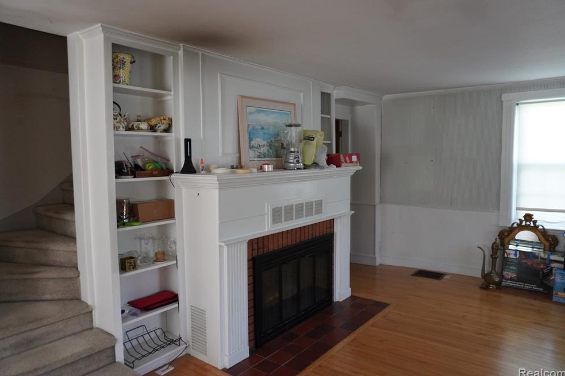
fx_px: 392
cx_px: 282
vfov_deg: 51.3
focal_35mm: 25
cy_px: 187
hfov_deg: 71.5
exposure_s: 1/160
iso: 1600
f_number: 3.5
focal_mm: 16
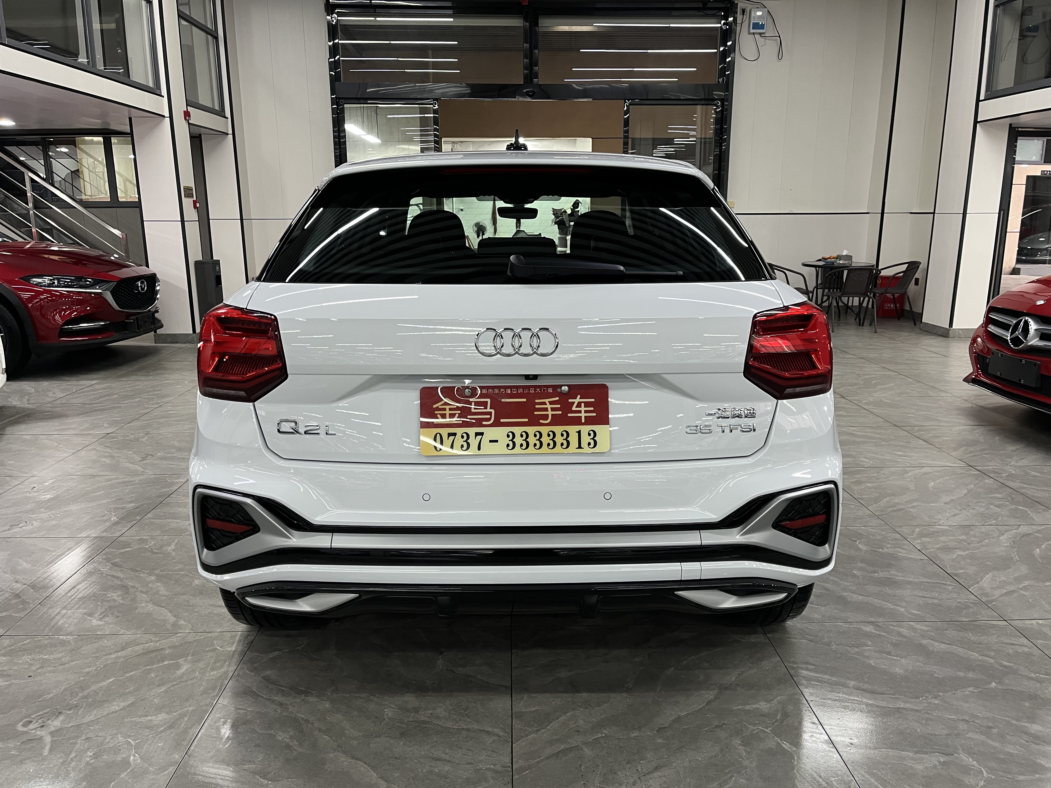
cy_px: 394
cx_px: 526
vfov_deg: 53.1
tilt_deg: -14.1
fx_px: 789
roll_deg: -0.6
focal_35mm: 26
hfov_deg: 67.3
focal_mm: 5.1
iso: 200
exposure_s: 1/50
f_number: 1.6
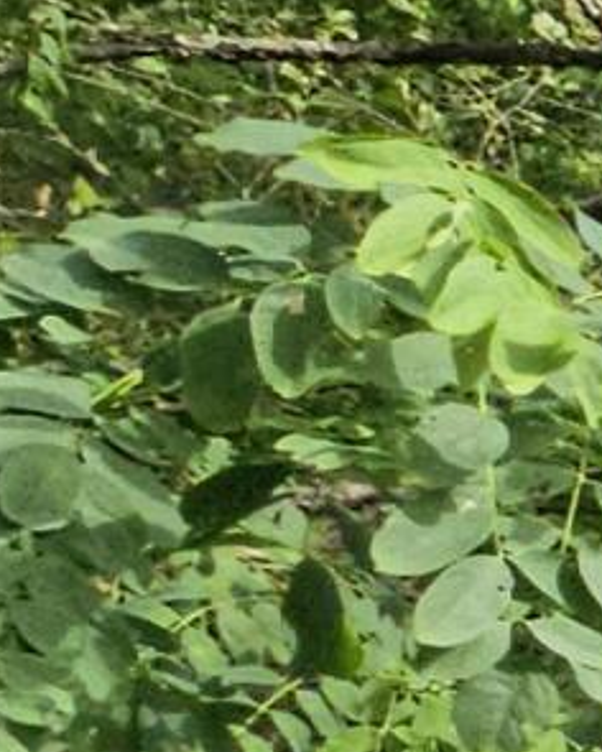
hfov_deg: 5.6
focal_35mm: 129
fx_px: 2873
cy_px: 1050
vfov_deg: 14.2
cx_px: 3365
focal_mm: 2.2
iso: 50
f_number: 2.2
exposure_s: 1/812
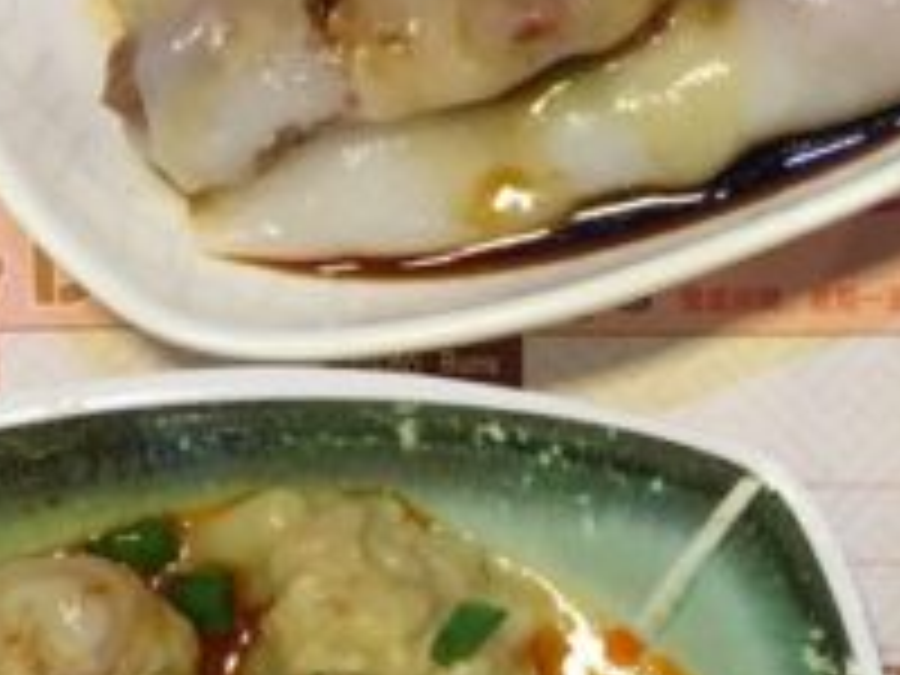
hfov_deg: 20.0
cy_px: 738
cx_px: 1026
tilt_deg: -82.7
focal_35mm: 93
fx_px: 2418
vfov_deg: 15.5
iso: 64
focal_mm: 4.15
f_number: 2.2
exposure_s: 1/33
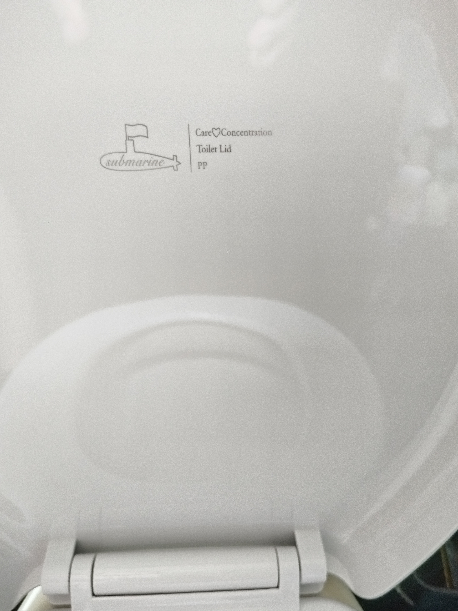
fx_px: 406
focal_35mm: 23
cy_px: 306
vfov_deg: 73.9
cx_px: 229
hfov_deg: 58.9
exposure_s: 1/33.3
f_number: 1.9
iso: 818
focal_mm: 5.52
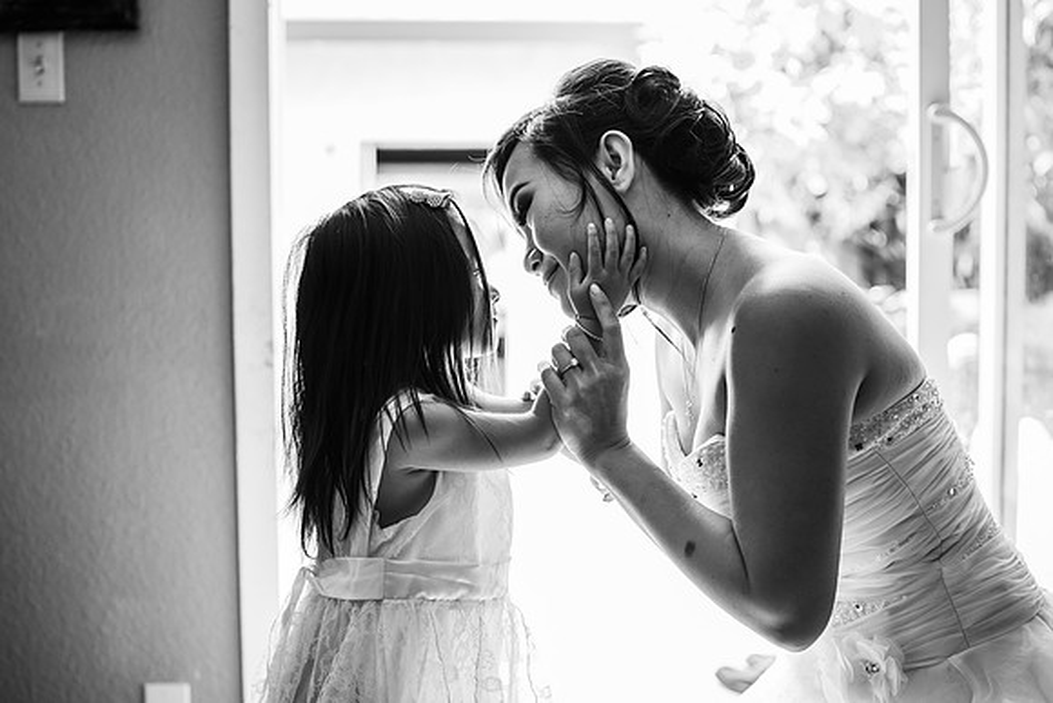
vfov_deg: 32.5
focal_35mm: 41
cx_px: 559
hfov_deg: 47.1
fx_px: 1206
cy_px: 354
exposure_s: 1/200
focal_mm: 35
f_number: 2
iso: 400
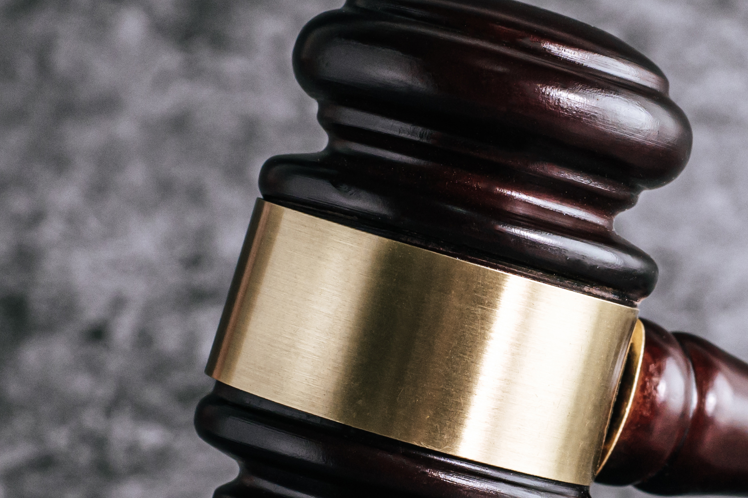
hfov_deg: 11.3
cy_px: 361
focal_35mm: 180
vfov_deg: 7.6
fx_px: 3738
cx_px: 687
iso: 800
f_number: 7.1
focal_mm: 50
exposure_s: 1/160
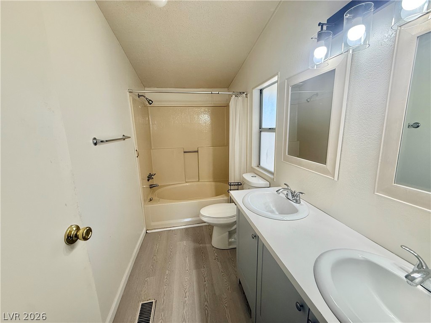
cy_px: 162
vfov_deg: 85.7
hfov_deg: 102.1
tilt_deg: -11.0
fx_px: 174
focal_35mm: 14
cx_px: 216
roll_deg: +1.7
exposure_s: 1/120
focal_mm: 2.22
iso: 100
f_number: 2.2
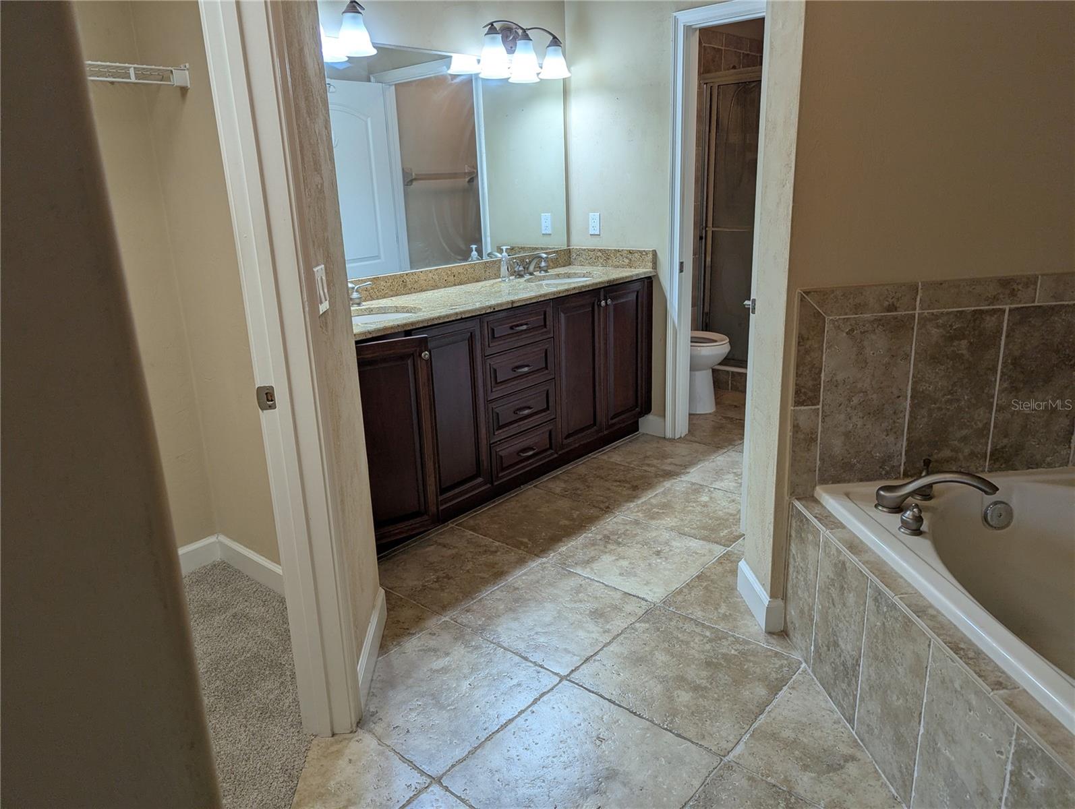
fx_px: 746
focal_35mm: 24
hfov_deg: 71.5
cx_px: 538
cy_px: 404
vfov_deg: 56.9
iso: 54
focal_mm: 6.81
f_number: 1.85
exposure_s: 1/120
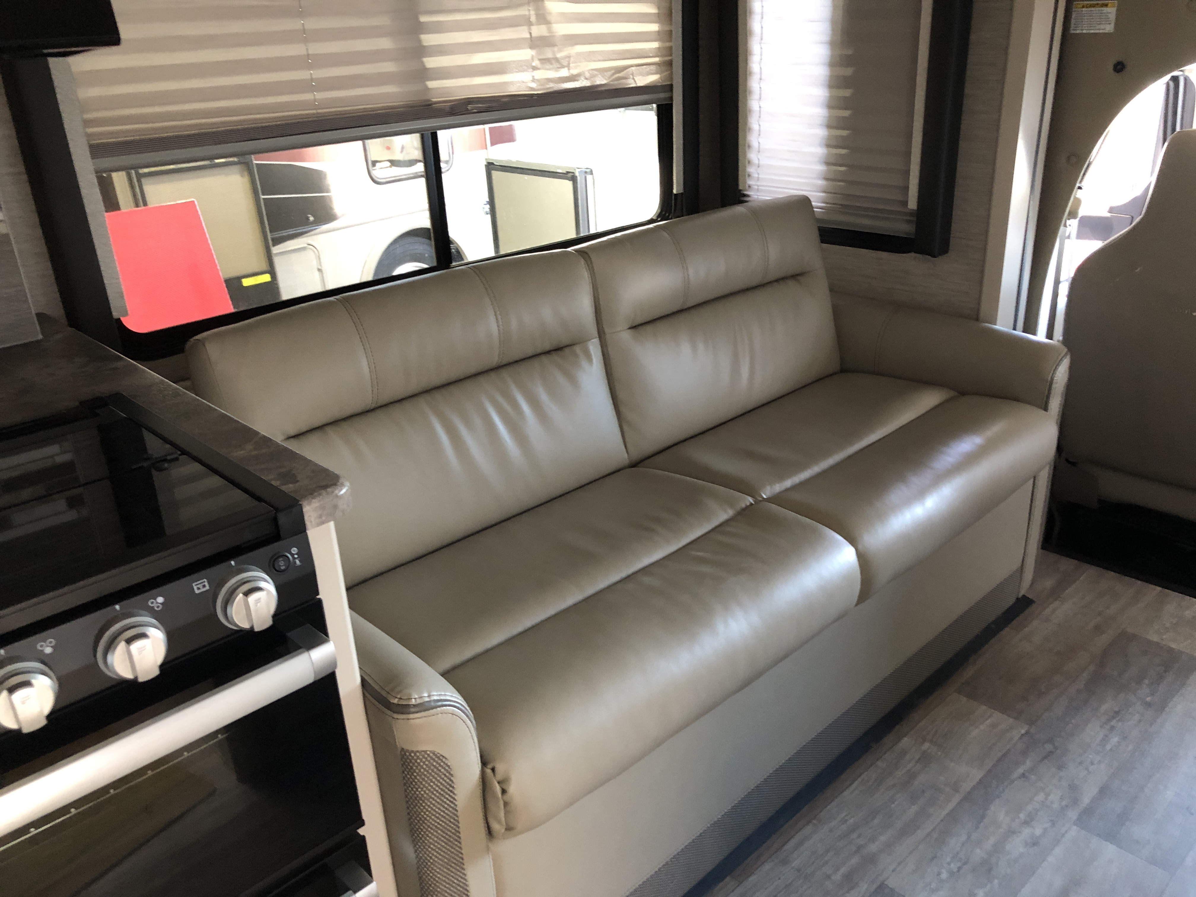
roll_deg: +4.5
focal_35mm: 28
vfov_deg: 49.7
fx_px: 967
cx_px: 598
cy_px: 448
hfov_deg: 63.4
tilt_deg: -25.6
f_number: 1.8
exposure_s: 1/8
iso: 100
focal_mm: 3.99
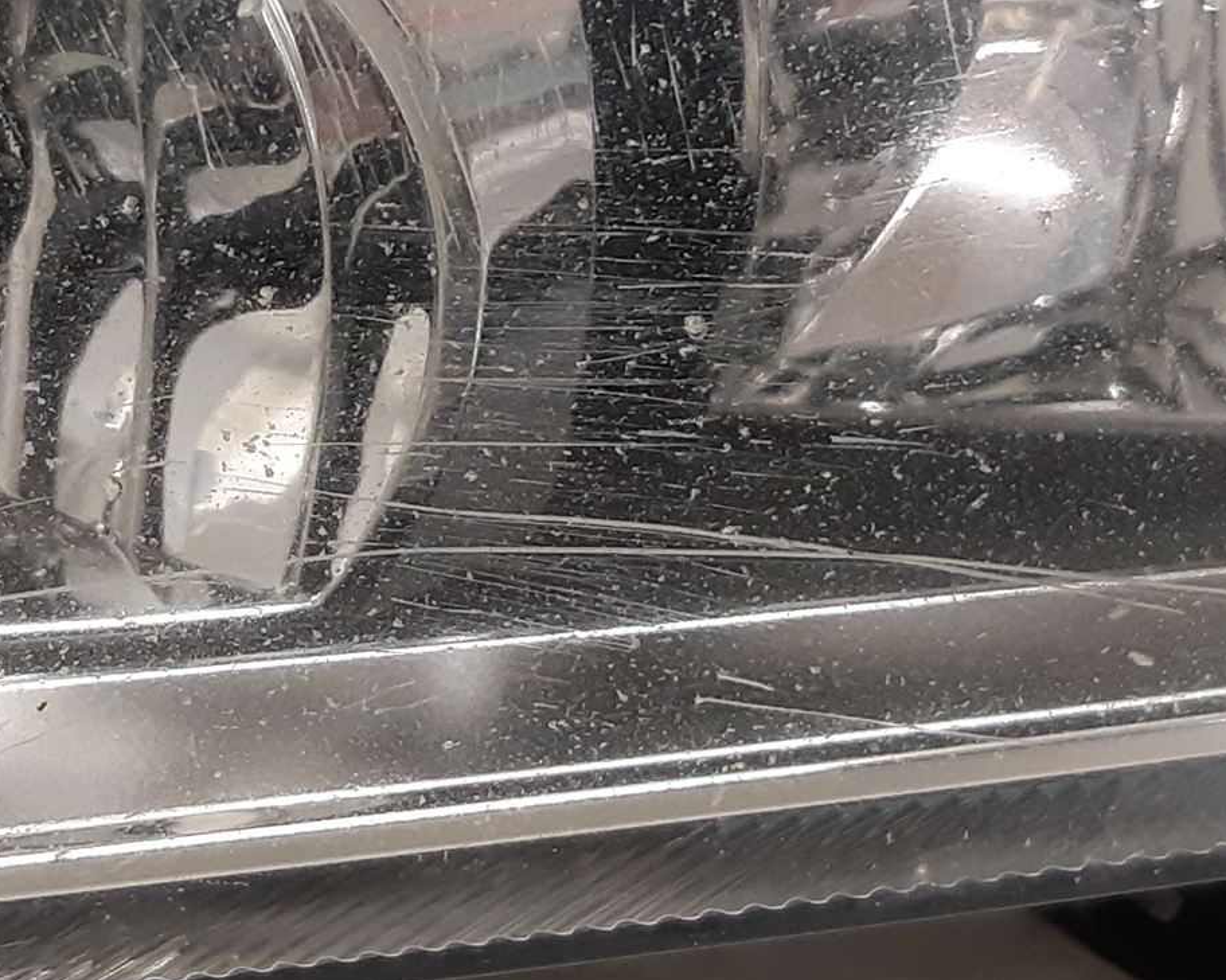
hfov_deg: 32.7
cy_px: 364
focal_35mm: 57
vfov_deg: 26.6
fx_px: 2068
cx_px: 402
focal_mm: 3.93
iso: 200
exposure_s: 1/50
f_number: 1.7
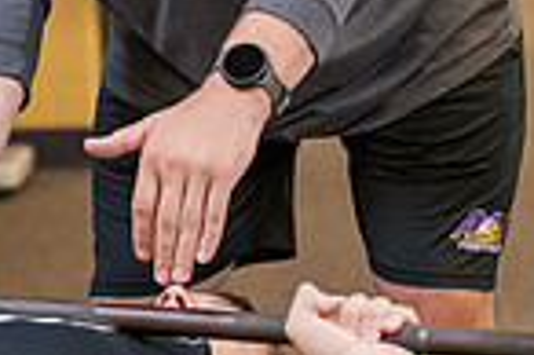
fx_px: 4119
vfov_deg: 4.9
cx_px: -26
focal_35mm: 278
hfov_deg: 7.4
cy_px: -141
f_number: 3.2
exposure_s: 1/200
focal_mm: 70
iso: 1250
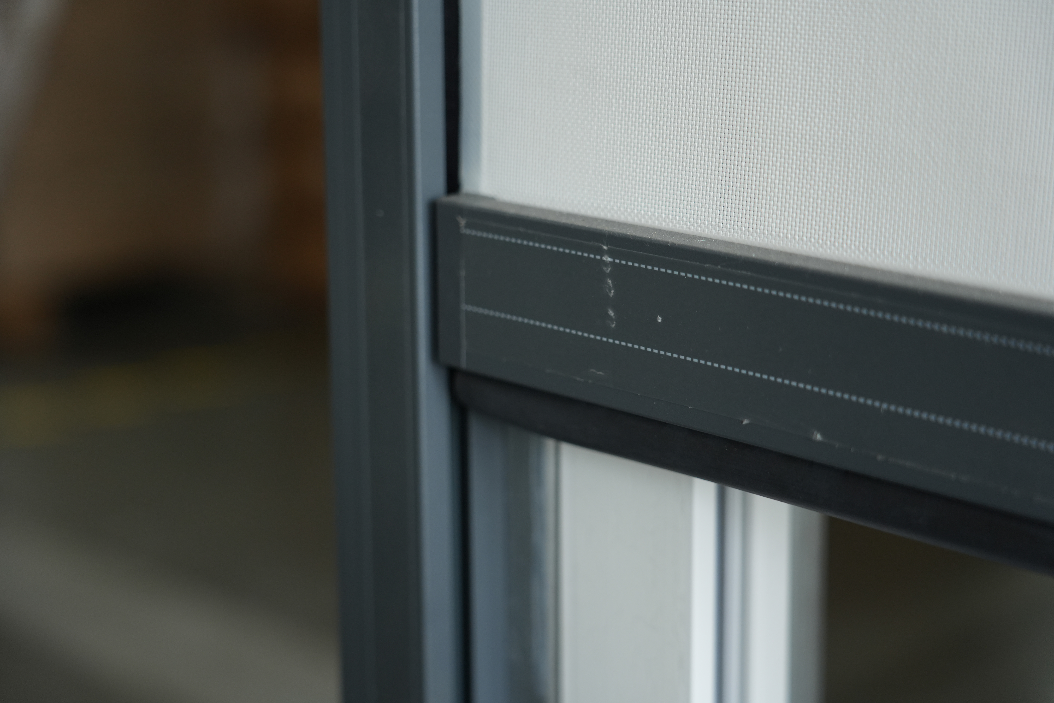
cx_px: 527
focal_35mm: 76
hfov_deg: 26.7
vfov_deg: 17.9
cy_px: 352
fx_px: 2225
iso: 800
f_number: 4
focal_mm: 76
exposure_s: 1/60
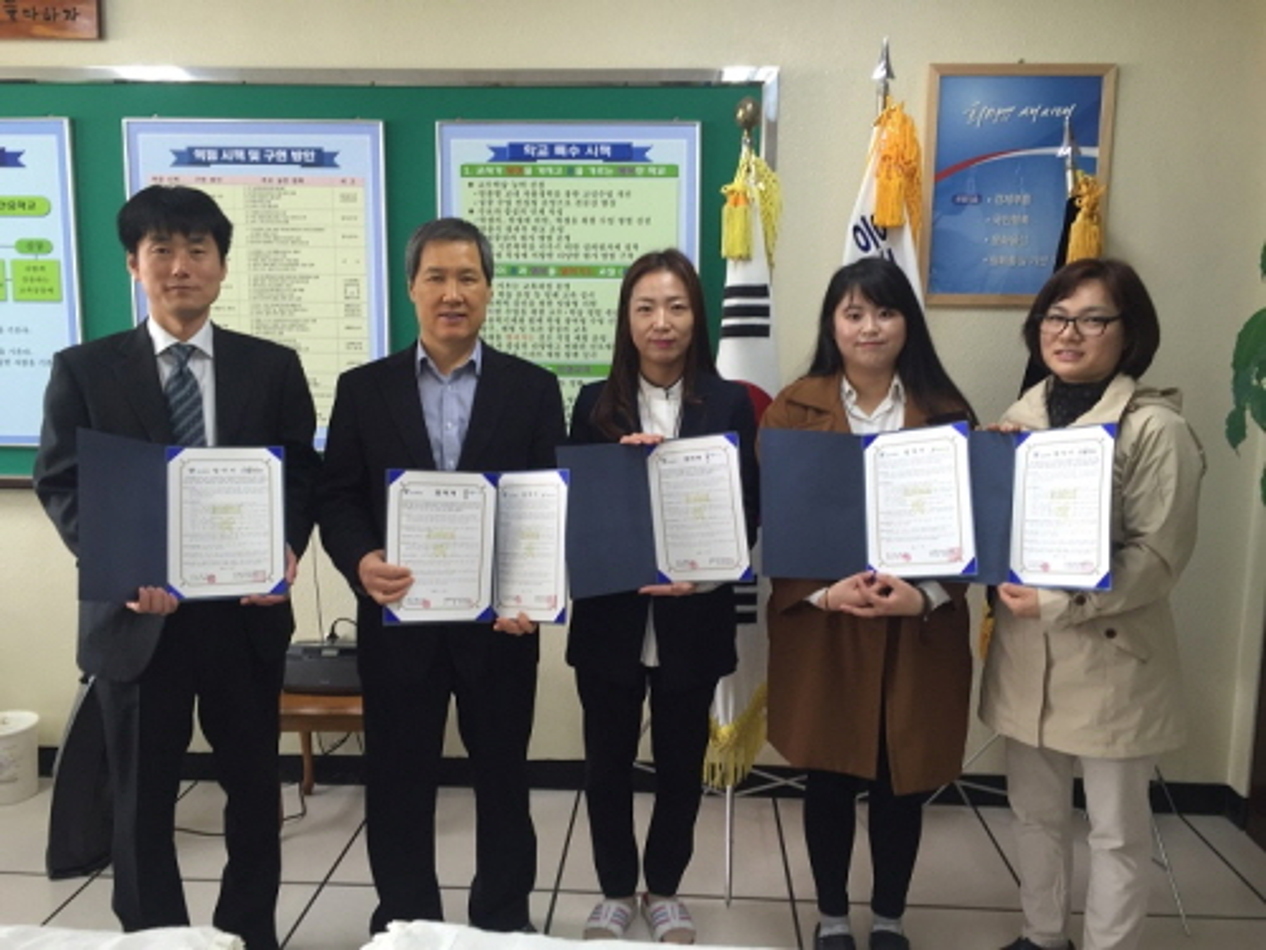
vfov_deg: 48.2
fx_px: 1061
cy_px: 475
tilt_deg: -8.2
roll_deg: -1.7
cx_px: 633
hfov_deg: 61.7
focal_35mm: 29
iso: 50
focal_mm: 4.15
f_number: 2.2
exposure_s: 1/30
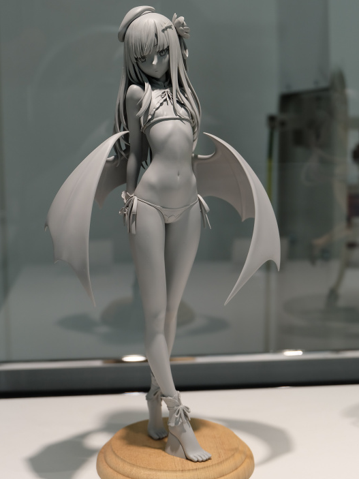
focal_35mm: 58
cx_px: 179
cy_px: 234
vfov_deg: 33.2
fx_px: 802
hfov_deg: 25.2
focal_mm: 35.5
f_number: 5
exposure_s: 1/125
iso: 400
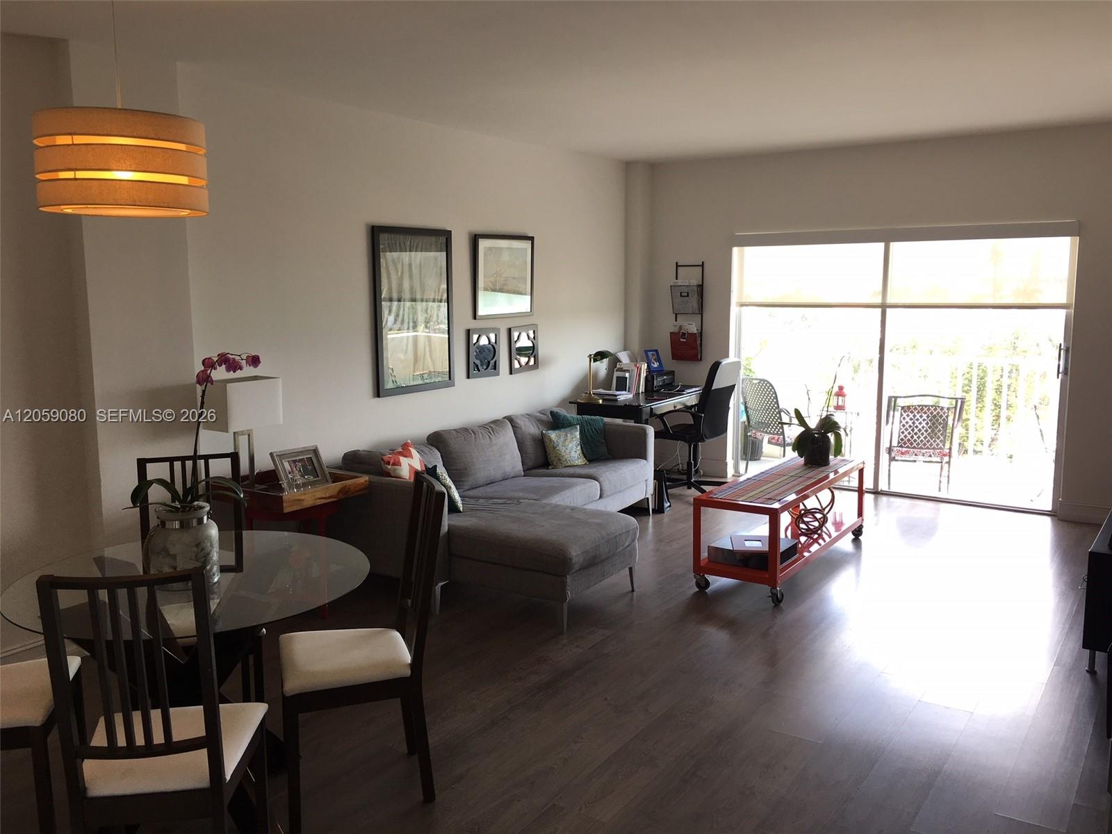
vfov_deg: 48.2
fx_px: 932
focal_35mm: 29
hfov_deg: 61.7
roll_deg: +0.2
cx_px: 556
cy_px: 417
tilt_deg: -6.7
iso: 25
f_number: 2.2
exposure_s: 1/60
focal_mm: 4.15
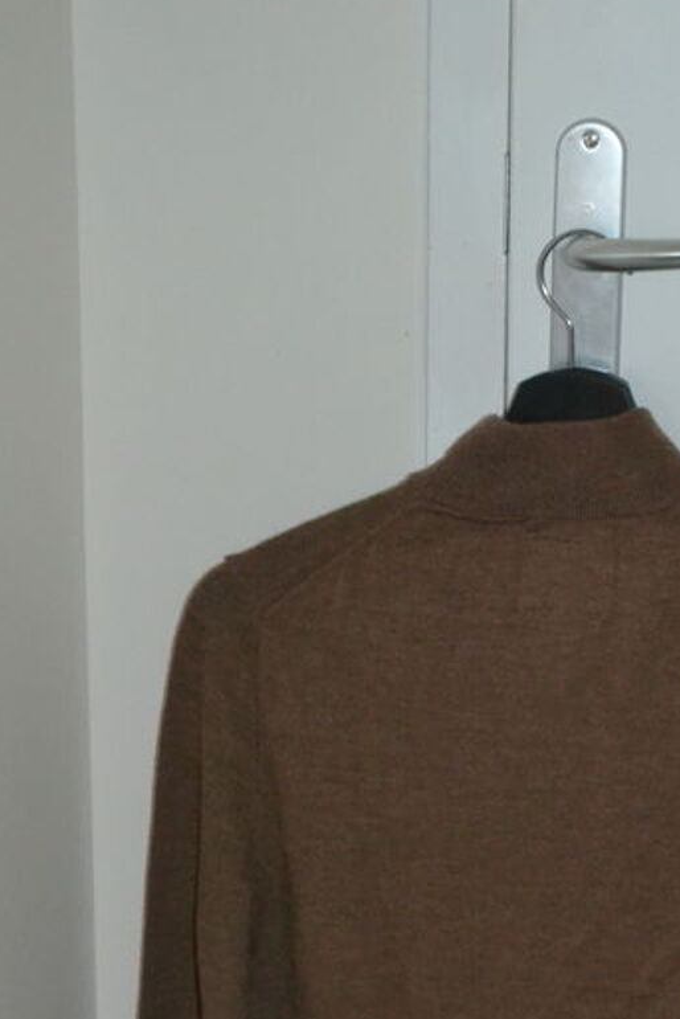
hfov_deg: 12.3
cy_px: 877
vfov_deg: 18.2
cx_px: 613
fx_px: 3142
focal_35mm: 111
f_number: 5
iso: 3200
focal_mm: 38
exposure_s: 1/60
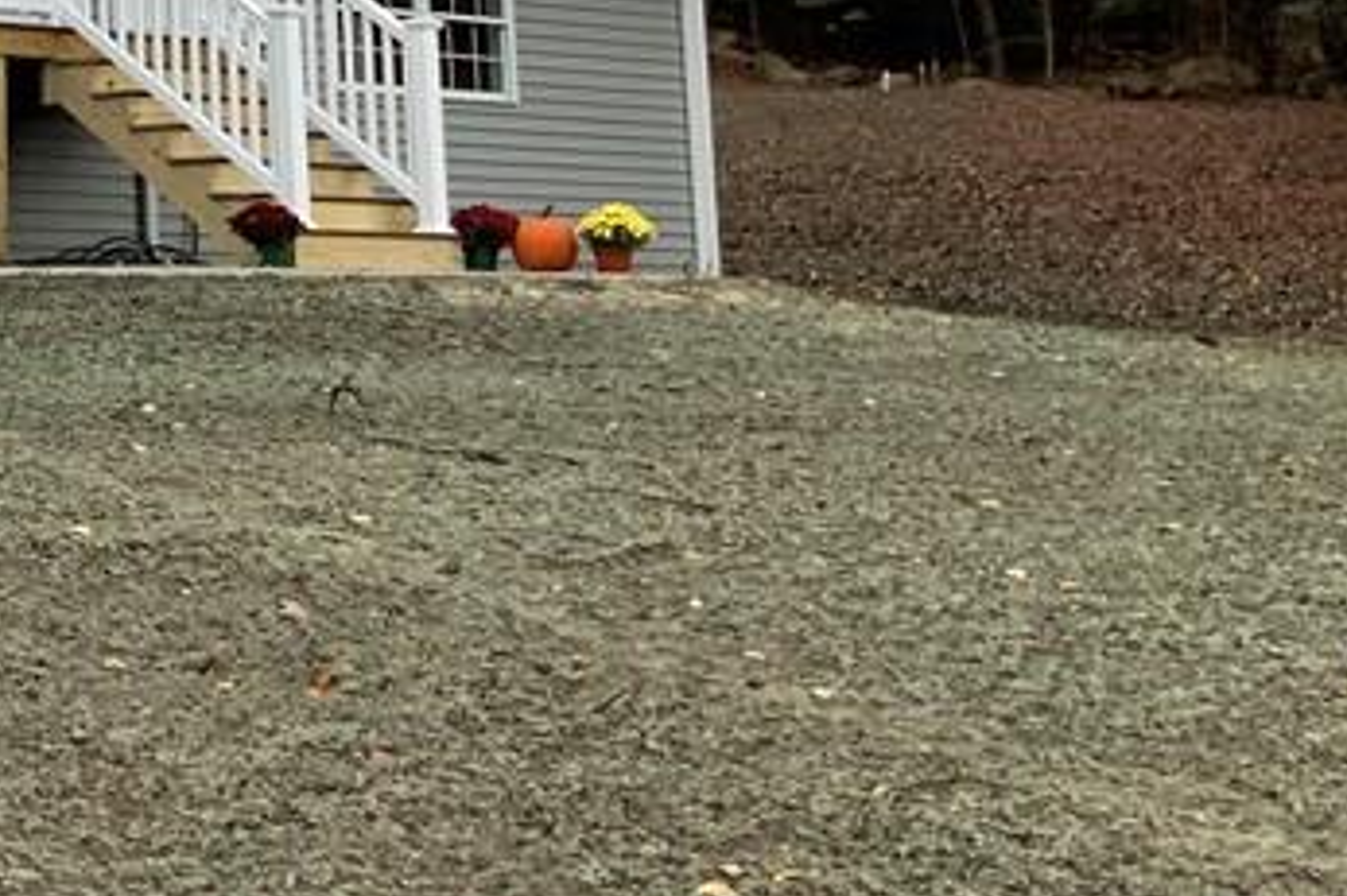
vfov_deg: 14.5
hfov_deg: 20.3
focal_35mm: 89
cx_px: -540
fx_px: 3328
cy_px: -357
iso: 16
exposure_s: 1/524
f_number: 1.8
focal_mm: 3
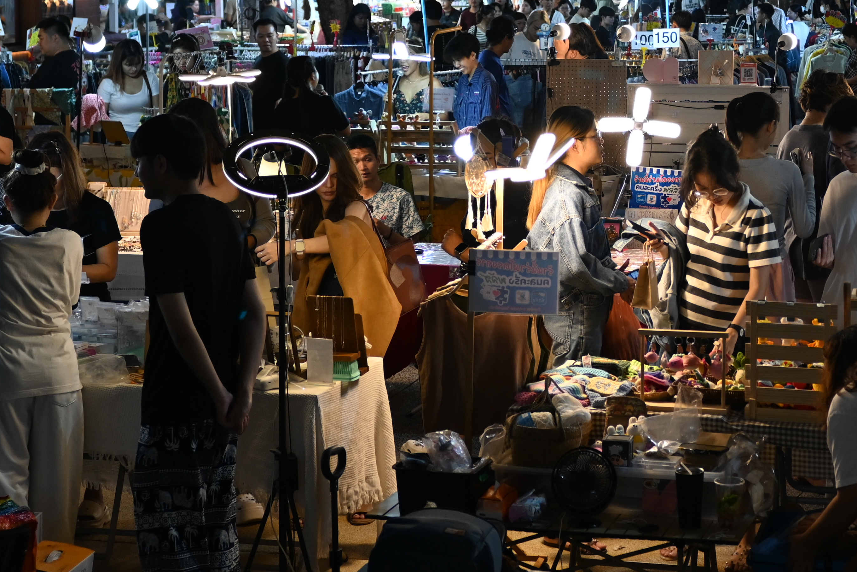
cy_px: 108
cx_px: 637
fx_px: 2047
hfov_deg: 23.4
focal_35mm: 86
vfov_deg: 15.8
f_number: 2.8
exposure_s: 1/200
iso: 400
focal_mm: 28
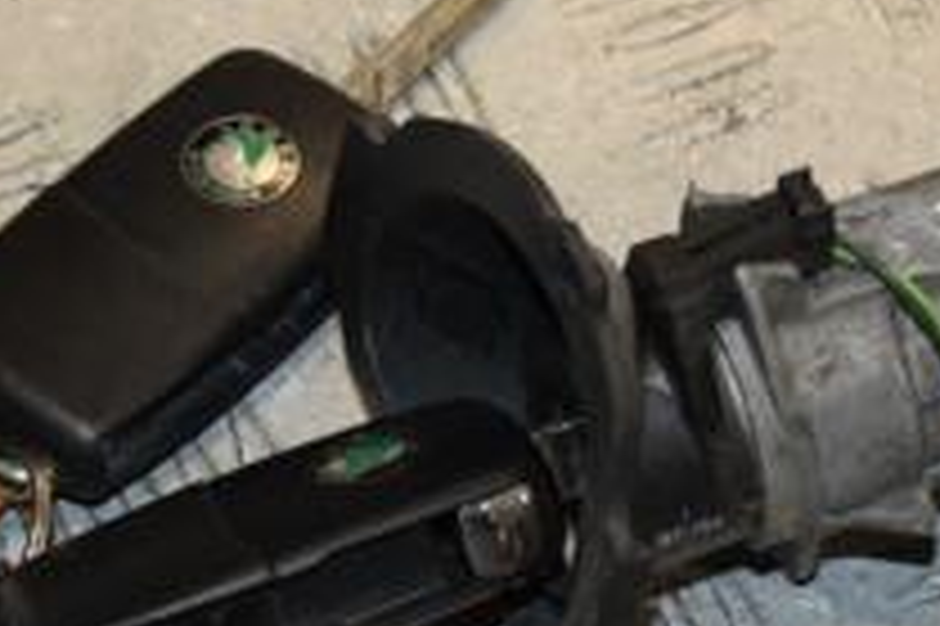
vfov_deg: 6.6
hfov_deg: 9.9
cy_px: 252
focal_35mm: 207
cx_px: 904
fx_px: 5401
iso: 800
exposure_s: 1/200
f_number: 7.1
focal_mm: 48
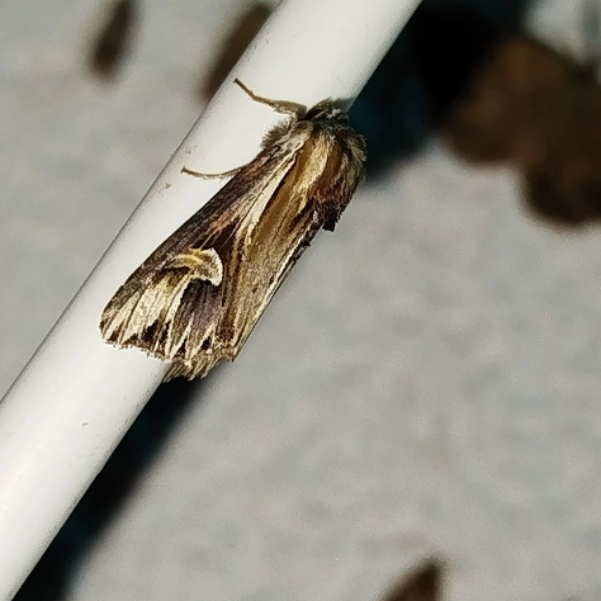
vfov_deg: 15.7
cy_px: 311
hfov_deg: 15.7
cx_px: 298
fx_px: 2180
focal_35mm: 111
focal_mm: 5.31
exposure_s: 1/50
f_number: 1.7
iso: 125
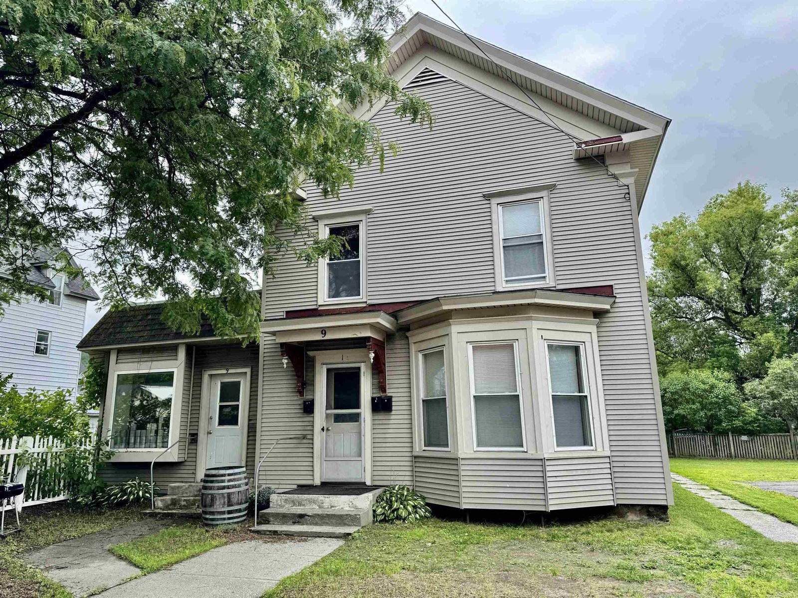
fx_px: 553
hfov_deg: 71.6
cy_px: 299
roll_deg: +0.5
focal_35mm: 24
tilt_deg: +13.1
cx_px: 399
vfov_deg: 56.8
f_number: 1.78
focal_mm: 6.76
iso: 80
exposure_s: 1/1560
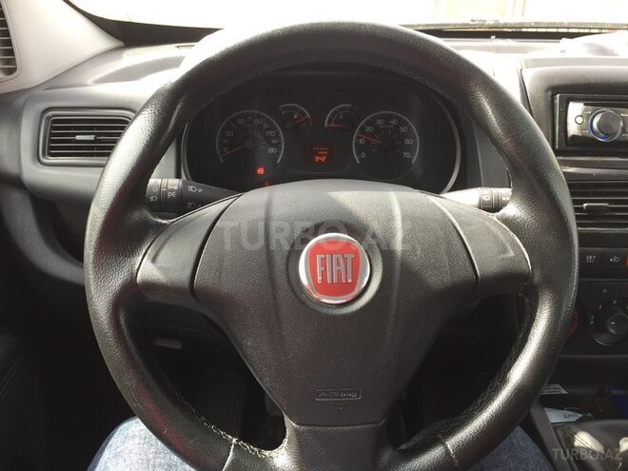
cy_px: 236
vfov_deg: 48.2
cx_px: 314
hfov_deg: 61.7
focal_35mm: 29
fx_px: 526
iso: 50
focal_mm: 4.15
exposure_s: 1/100
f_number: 2.2
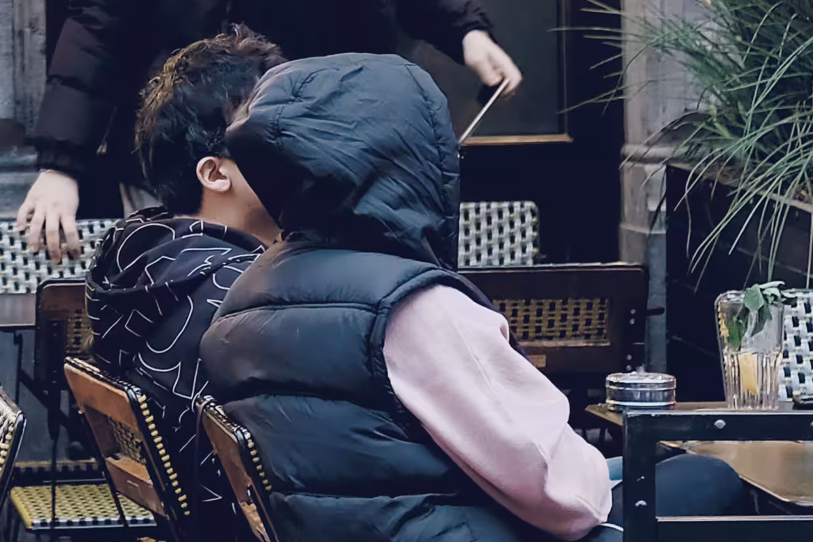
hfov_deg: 8.0
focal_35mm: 256
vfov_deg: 5.3
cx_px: -204
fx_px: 5781
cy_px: -334
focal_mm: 35
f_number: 2
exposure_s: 1/60
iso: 800
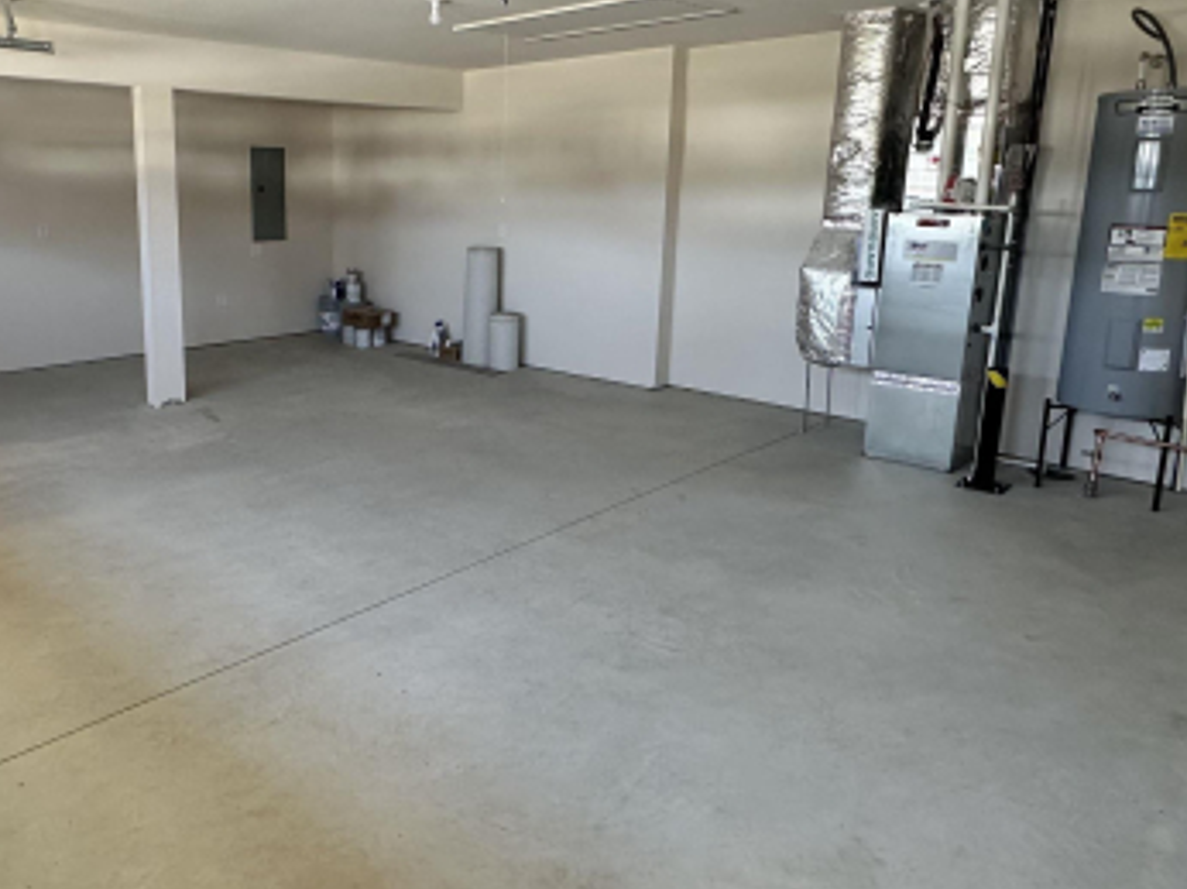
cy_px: 367
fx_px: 925
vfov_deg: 51.0
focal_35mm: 27
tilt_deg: -11.2
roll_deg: -0.2
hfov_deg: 63.9
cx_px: 410
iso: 200
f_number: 2.2
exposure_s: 1/60
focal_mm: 2.22
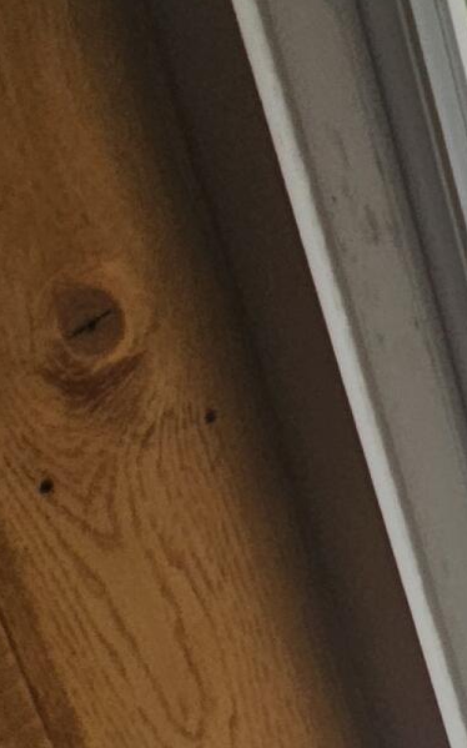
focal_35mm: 69
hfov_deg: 12.1
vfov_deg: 28.0
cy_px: -5
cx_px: 1307
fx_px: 1406
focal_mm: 2.2
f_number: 2.2
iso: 50
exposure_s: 1/221
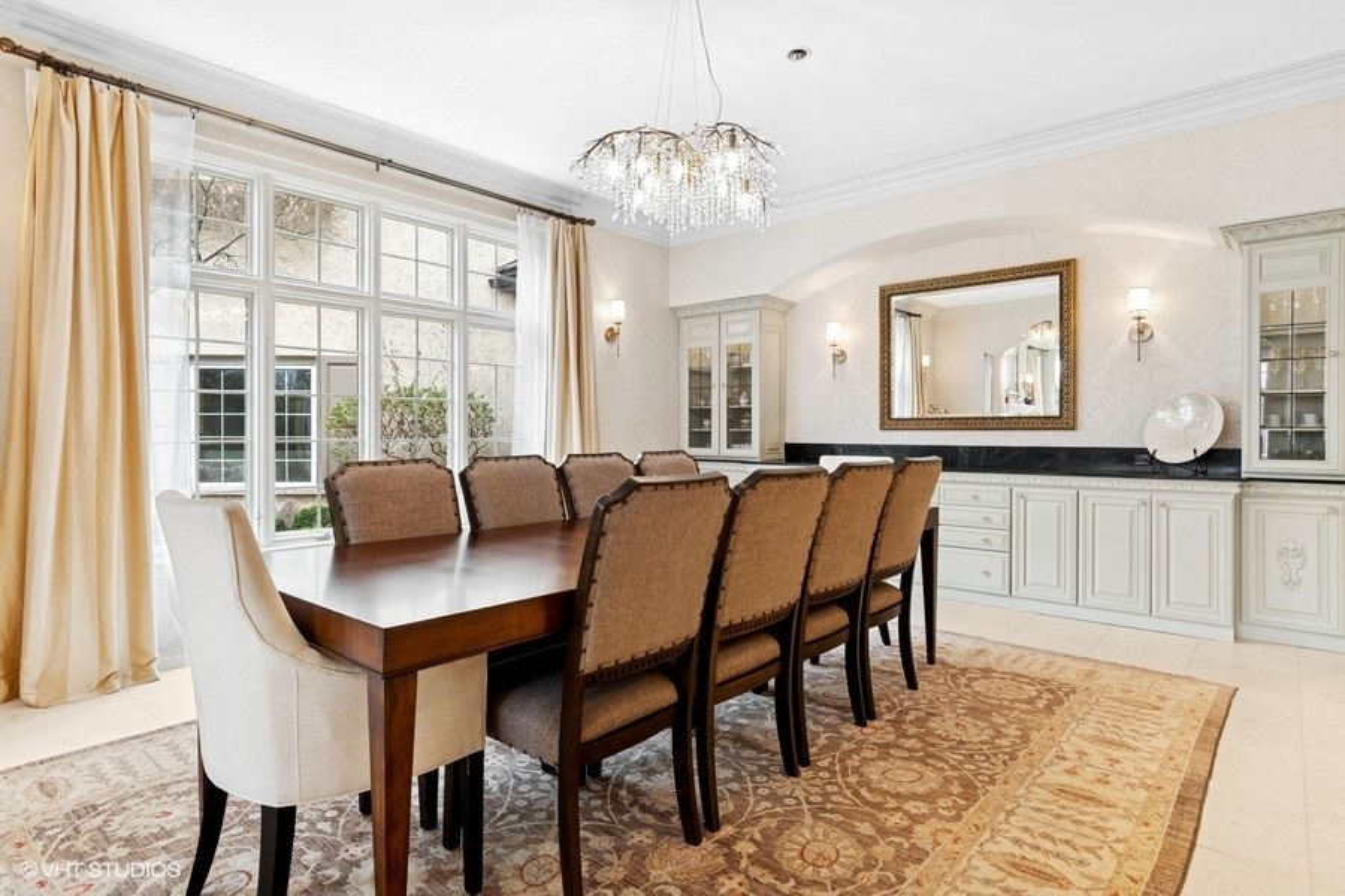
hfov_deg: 90.0
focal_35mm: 18
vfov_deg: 67.4
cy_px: 448
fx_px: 672
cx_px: 672
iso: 200
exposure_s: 1/8
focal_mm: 12
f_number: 8
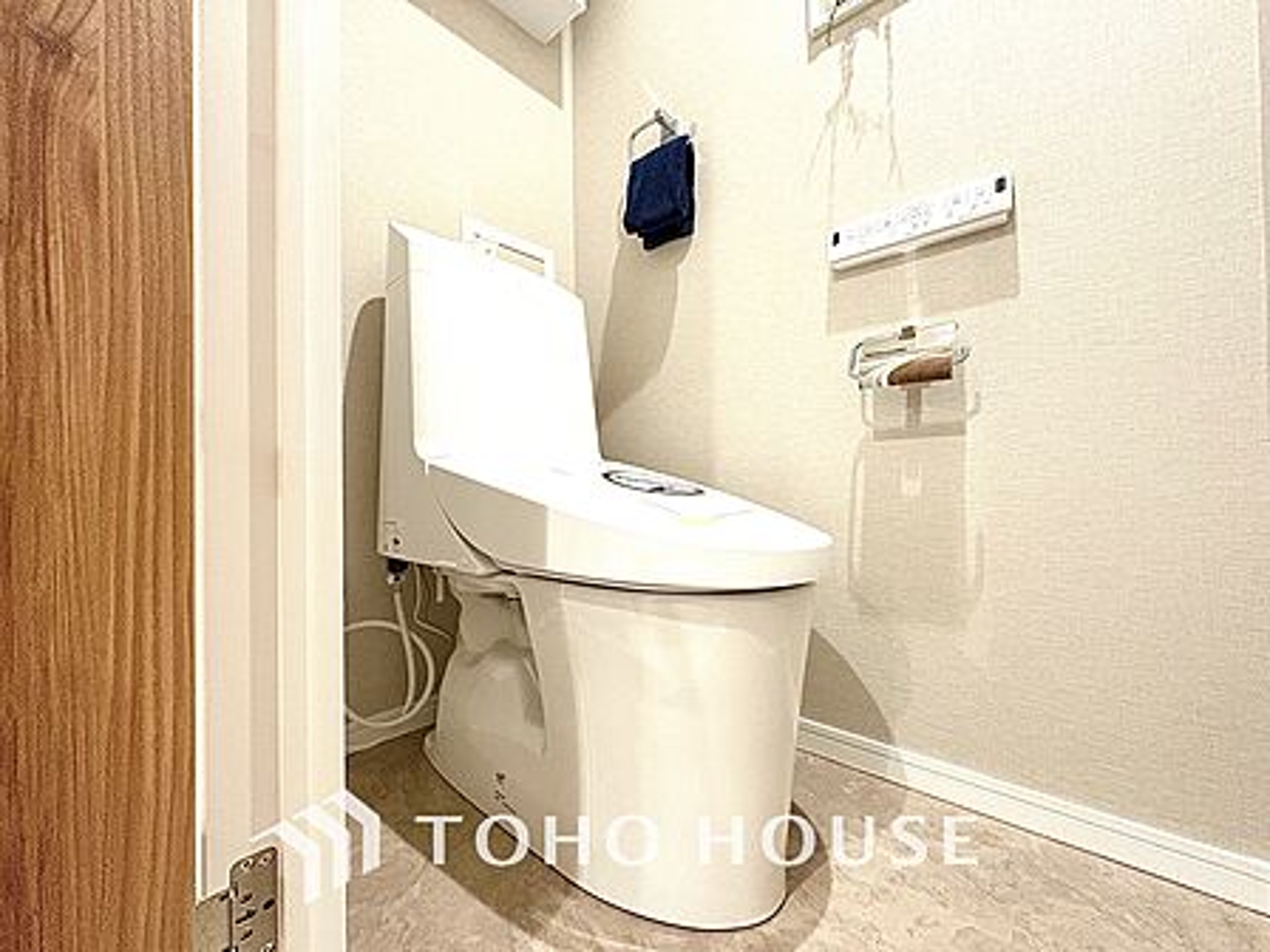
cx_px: 635
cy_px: 476
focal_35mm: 14
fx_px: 514
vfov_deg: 85.7
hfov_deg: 102.1
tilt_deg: +0.2
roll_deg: +1.4
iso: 500
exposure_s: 1/50
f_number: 2.2
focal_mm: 2.22
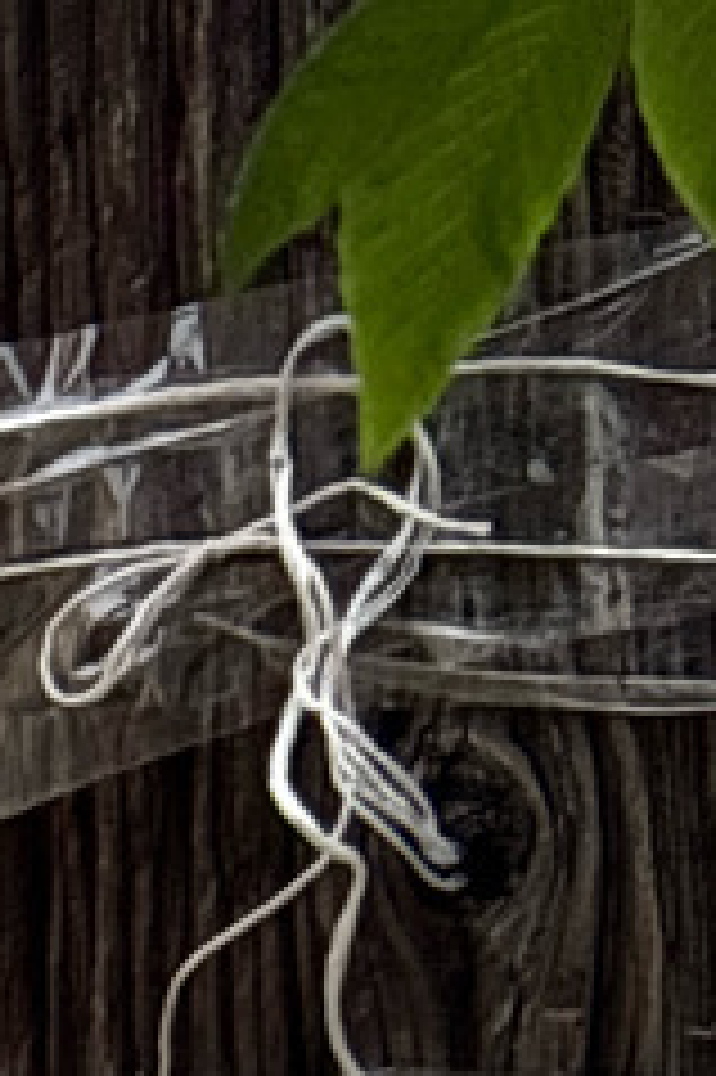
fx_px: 8126
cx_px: -1234
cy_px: 2593
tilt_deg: -9.8
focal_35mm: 272
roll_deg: +1.6
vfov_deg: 7.1
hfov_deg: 4.9
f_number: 1.6
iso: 32
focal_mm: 5.96
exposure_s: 1/263
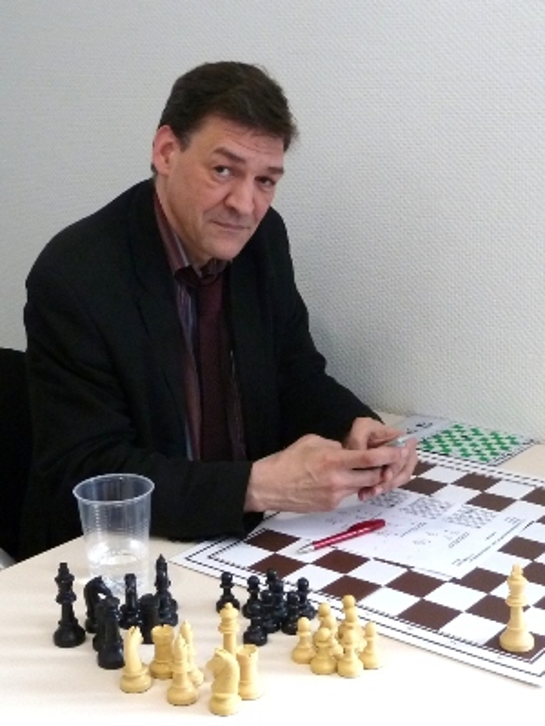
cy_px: 363
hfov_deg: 40.7
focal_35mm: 35
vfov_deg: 52.6
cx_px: 272
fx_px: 735
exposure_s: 1/30
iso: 320
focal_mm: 5.7
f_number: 3.5
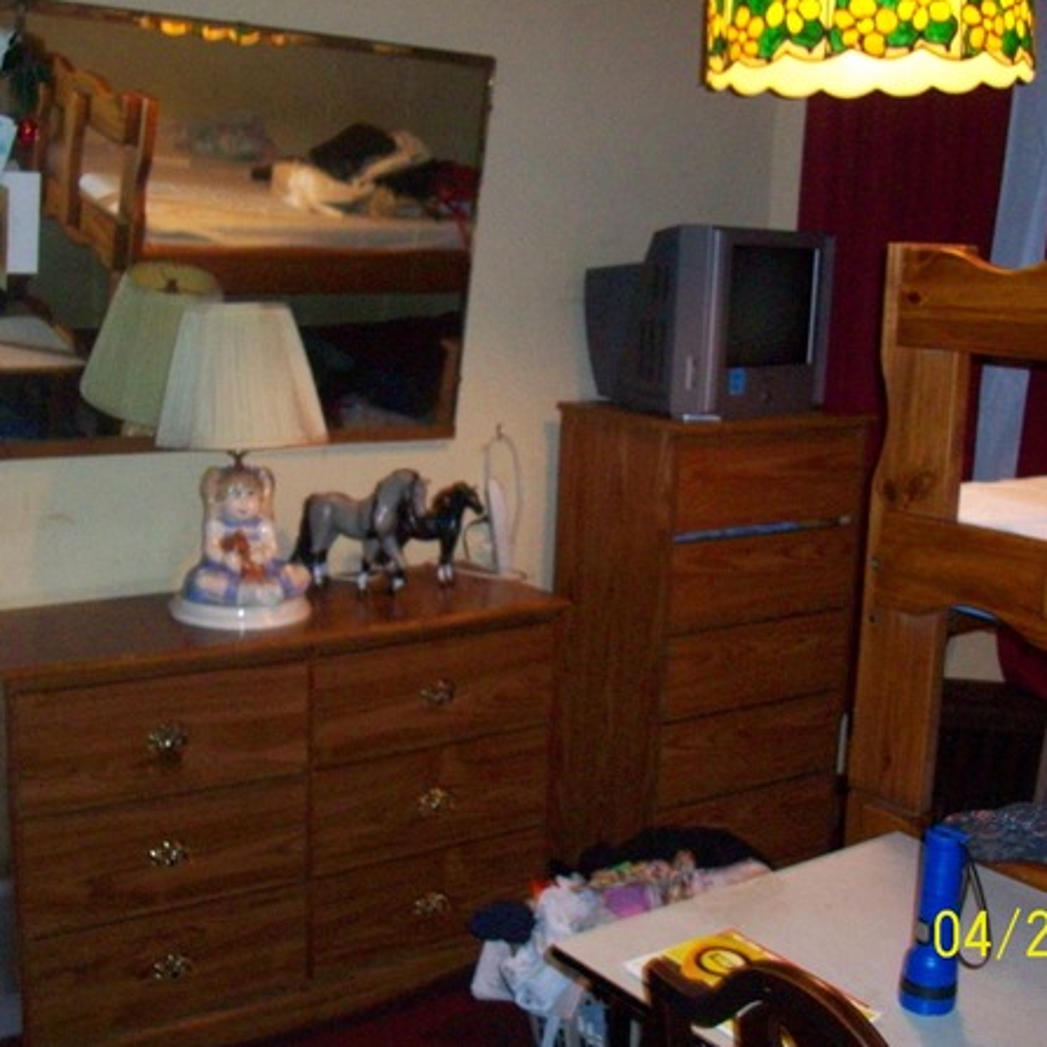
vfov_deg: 39.2
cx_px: 564
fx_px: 1471
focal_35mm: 43
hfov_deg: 39.1
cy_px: 511
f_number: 2.8
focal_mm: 5.7
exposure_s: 1/60
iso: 320
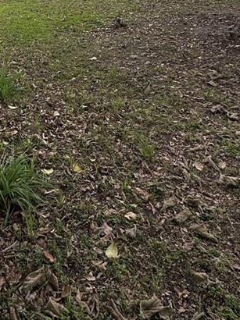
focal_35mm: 41
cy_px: -18
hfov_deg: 33.6
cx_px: 34
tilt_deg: -4.8
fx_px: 379
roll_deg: +1.3
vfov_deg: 39.0
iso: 40
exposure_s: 1/609
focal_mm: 2.22
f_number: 2.2
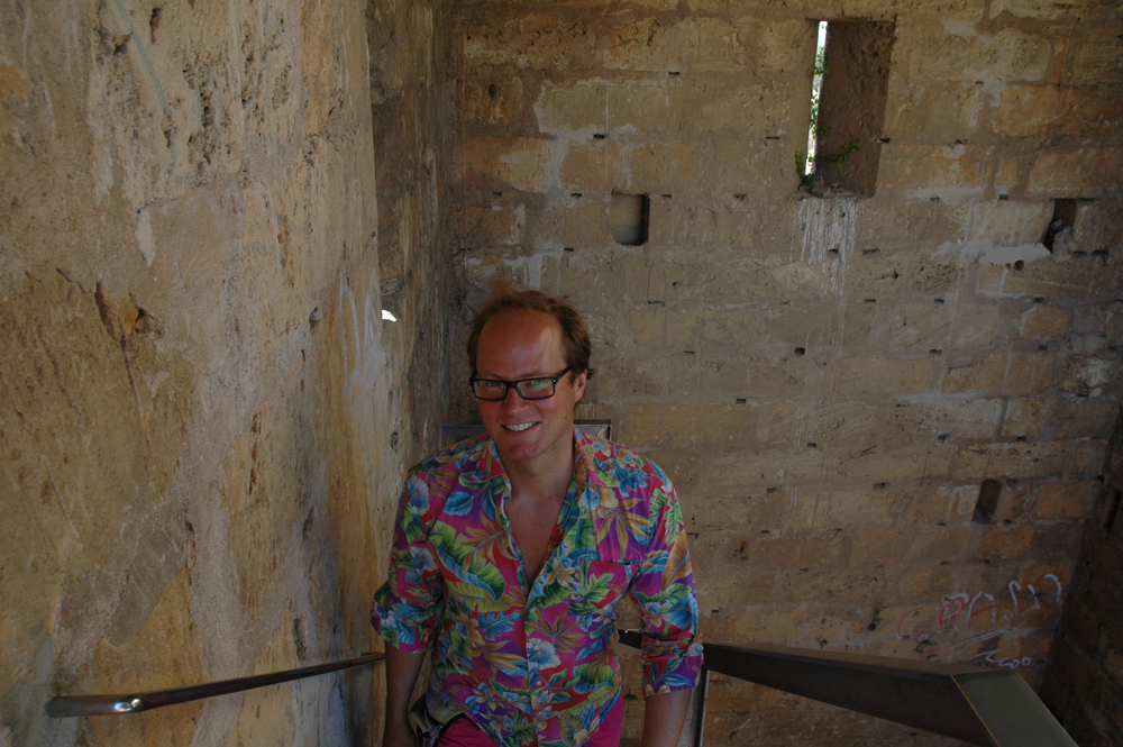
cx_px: 562
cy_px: 374
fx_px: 842
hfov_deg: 67.4
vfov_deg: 47.9
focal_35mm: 27
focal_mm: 18
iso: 400
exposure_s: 1/160
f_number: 6.3
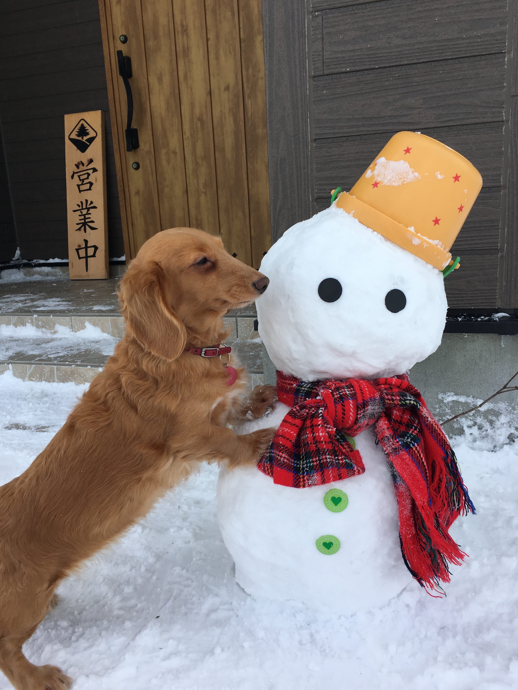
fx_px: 579
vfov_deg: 61.7
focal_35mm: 29
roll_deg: +2.5
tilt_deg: -13.1
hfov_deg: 48.2
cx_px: 259
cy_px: 345
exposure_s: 1/615
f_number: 2.2
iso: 25
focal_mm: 4.15
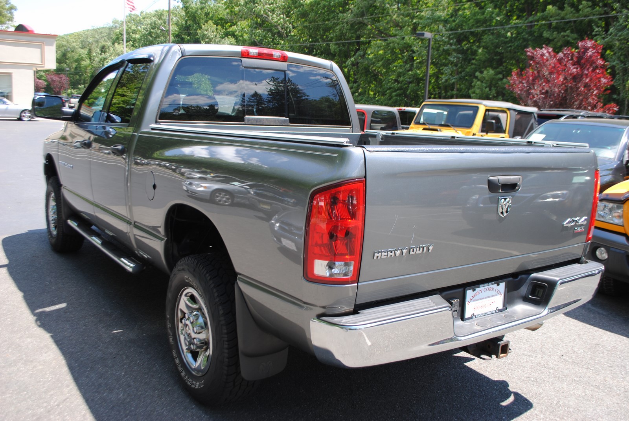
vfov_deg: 40.1
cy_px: 210
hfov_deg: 57.2
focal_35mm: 33
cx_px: 314
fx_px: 577
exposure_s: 1/125
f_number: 5.6
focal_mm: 22
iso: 100
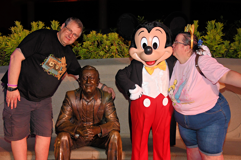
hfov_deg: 43.6
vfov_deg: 29.9
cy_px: 80
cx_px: 120
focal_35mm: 45
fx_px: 301
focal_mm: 30
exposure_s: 1/125
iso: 2000
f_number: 4.2
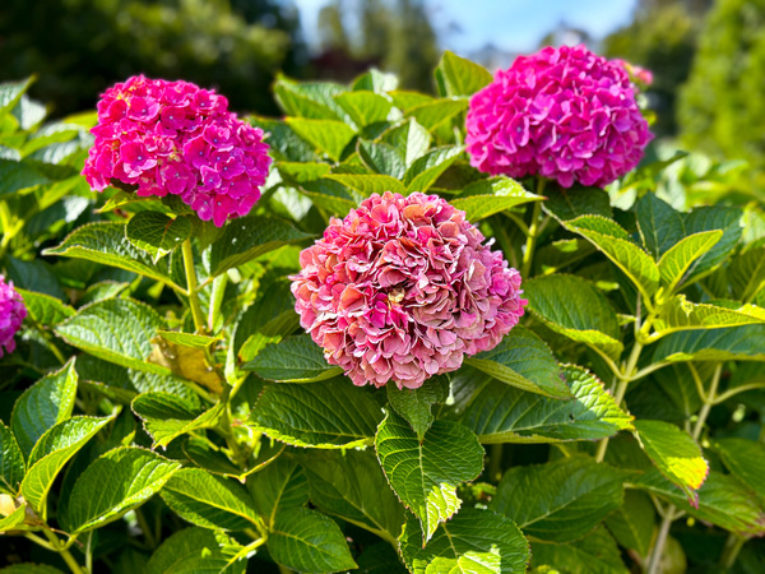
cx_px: 382
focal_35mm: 48
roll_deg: -0.6
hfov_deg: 39.7
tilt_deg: -3.5
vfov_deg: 30.3
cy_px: 287
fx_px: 1061
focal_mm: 6.86
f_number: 1.78
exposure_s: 1/1953
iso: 80
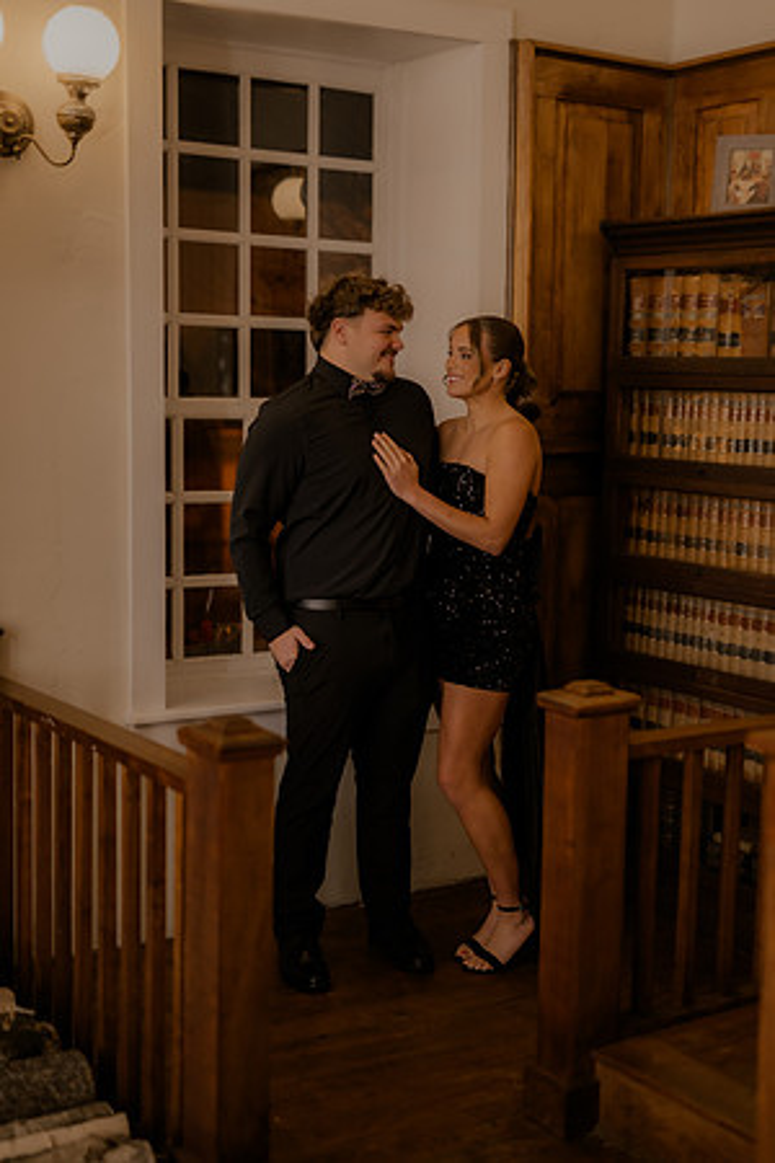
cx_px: 388
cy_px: 582
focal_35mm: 50
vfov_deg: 39.6
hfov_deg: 27.0
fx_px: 1614
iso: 320
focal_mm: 50
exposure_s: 1/200
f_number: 1.4
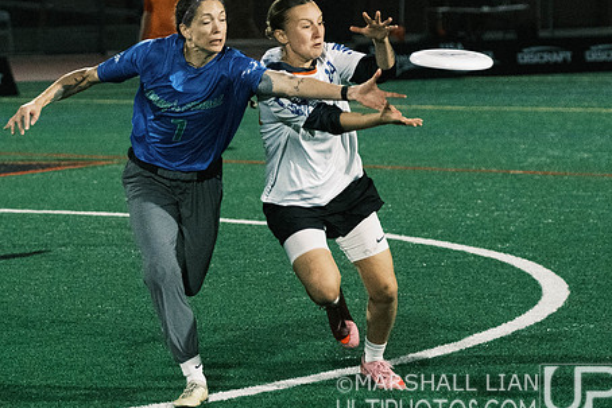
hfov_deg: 8.5
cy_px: 123
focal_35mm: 243
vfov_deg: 5.7
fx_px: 4132
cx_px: 207
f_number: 2.8
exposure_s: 1/1000
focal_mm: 74.4
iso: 8000
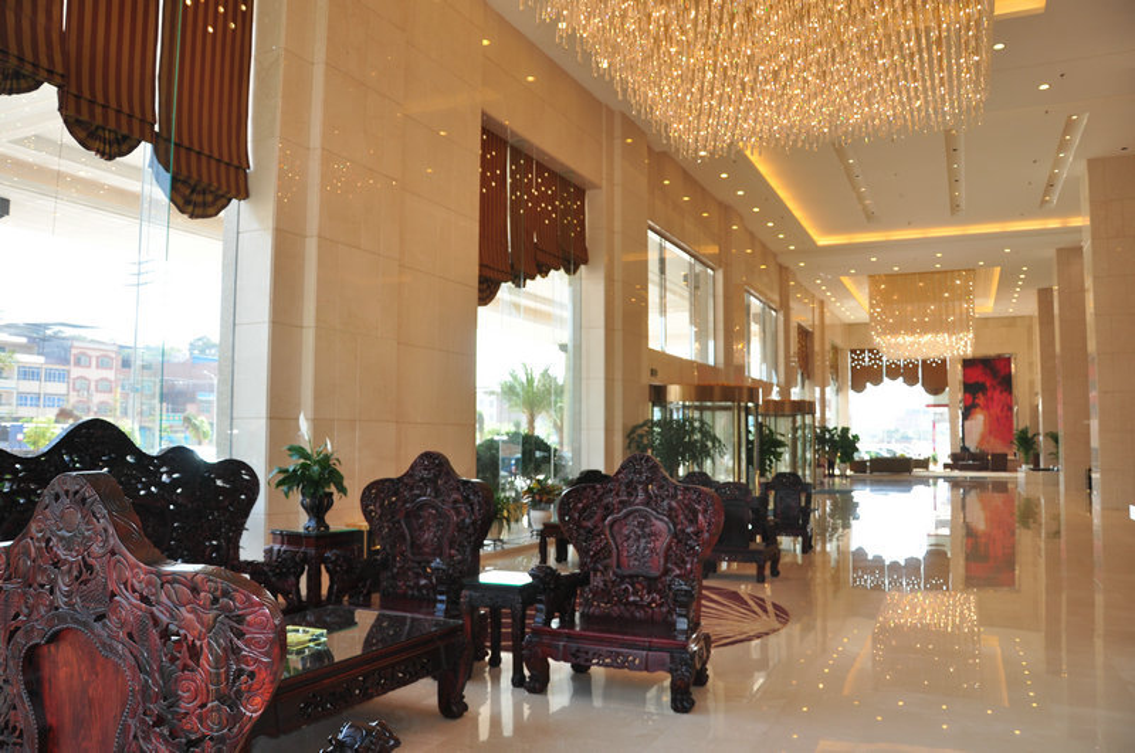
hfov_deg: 67.5
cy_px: 376
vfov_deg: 47.8
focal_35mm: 27
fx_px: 850
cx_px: 568
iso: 200
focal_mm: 18
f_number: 5
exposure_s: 1/200
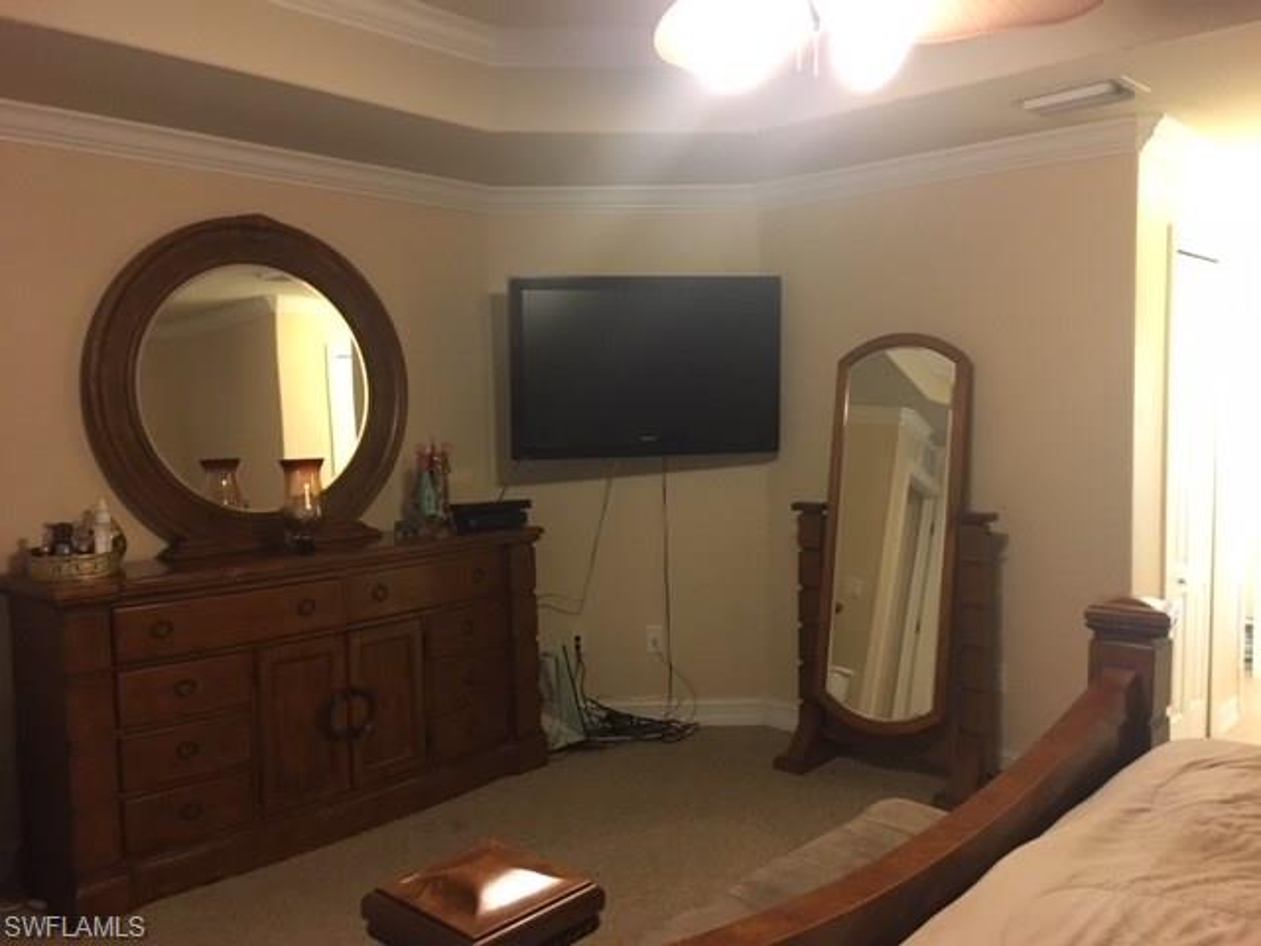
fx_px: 1056
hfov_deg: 61.7
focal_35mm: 29
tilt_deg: -3.7
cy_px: 473
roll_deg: +1.1
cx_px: 630
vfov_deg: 48.2
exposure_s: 1/20
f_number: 2.2
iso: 200
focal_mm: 4.15
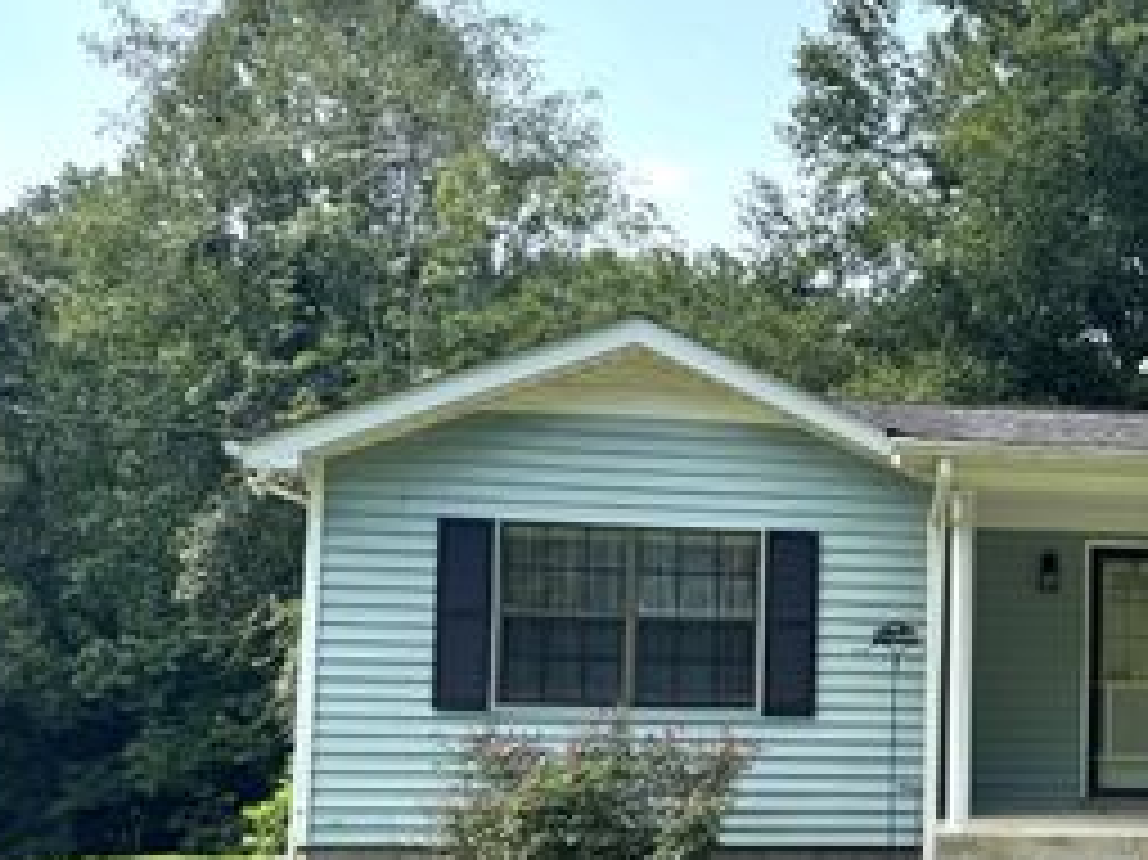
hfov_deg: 37.5
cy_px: 651
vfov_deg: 30.3
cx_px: 1058
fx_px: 1558
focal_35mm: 47
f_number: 1.78
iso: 80
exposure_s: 1/995
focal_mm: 6.76
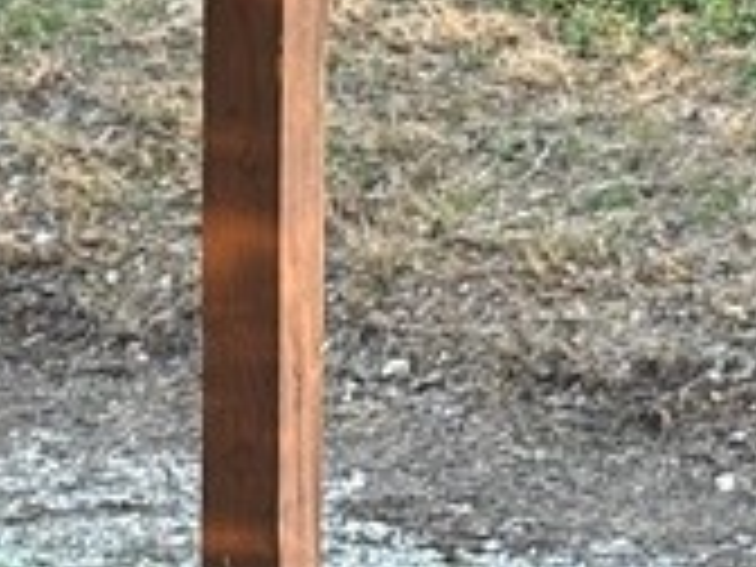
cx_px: -351
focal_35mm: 317
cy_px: -1156
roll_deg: -1.5
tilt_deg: -2.3
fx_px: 6923
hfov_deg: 6.2
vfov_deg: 4.5
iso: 50
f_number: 1.6
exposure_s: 1/103
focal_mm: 5.96
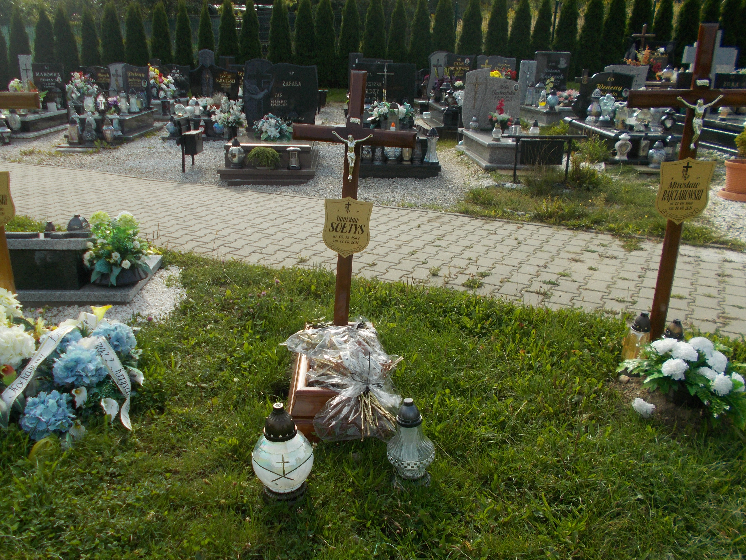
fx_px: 625
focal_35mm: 29
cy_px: 290
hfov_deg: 61.6
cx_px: 339
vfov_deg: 48.2
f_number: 8
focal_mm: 4.6
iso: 80
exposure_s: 1/160
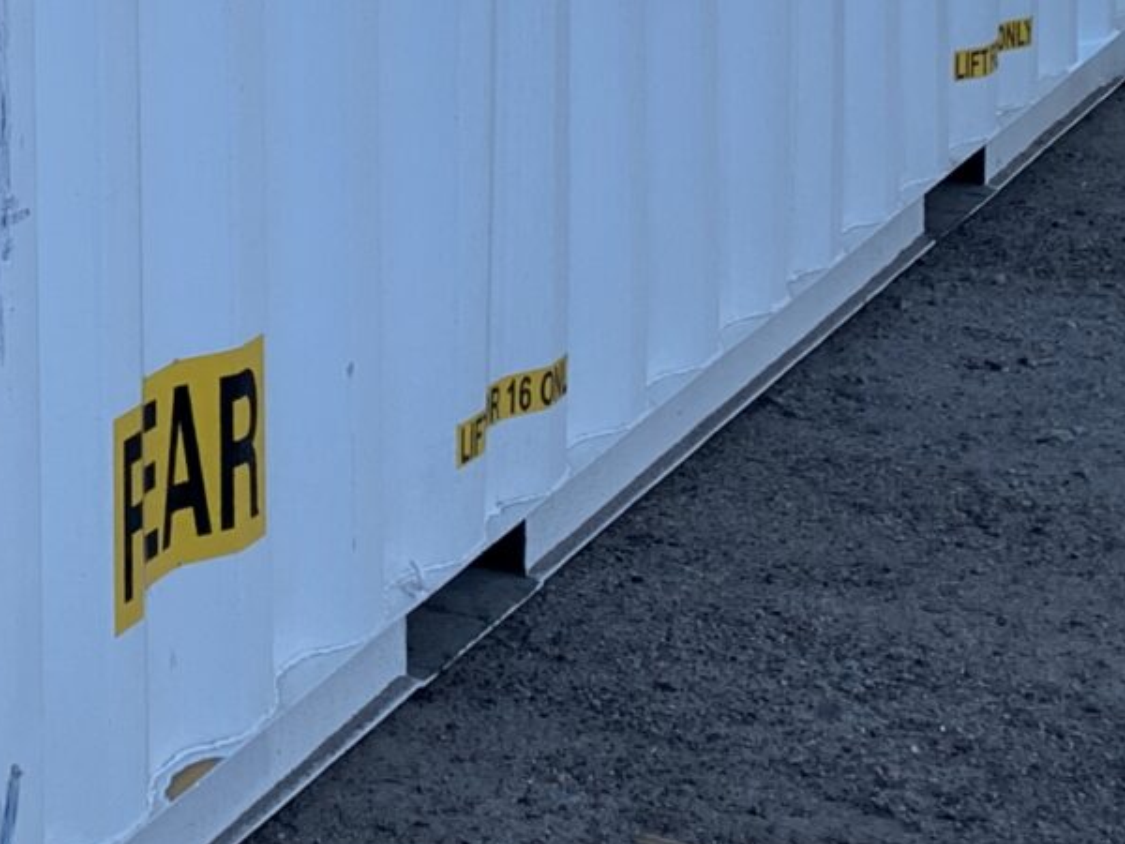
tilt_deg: -2.9
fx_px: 3607
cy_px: -542
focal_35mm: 111
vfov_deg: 12.5
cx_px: -296
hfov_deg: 16.8
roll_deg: +1.3
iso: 25
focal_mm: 4.25
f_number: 1.8
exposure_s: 1/502
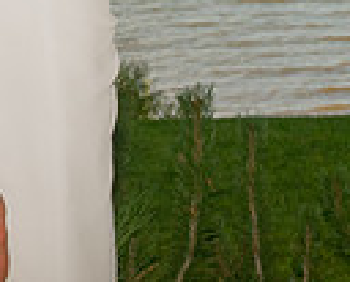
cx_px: 312
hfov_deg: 7.2
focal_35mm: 267
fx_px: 2772
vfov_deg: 5.7
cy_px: -204
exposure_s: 1/320
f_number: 10
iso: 200
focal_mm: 42
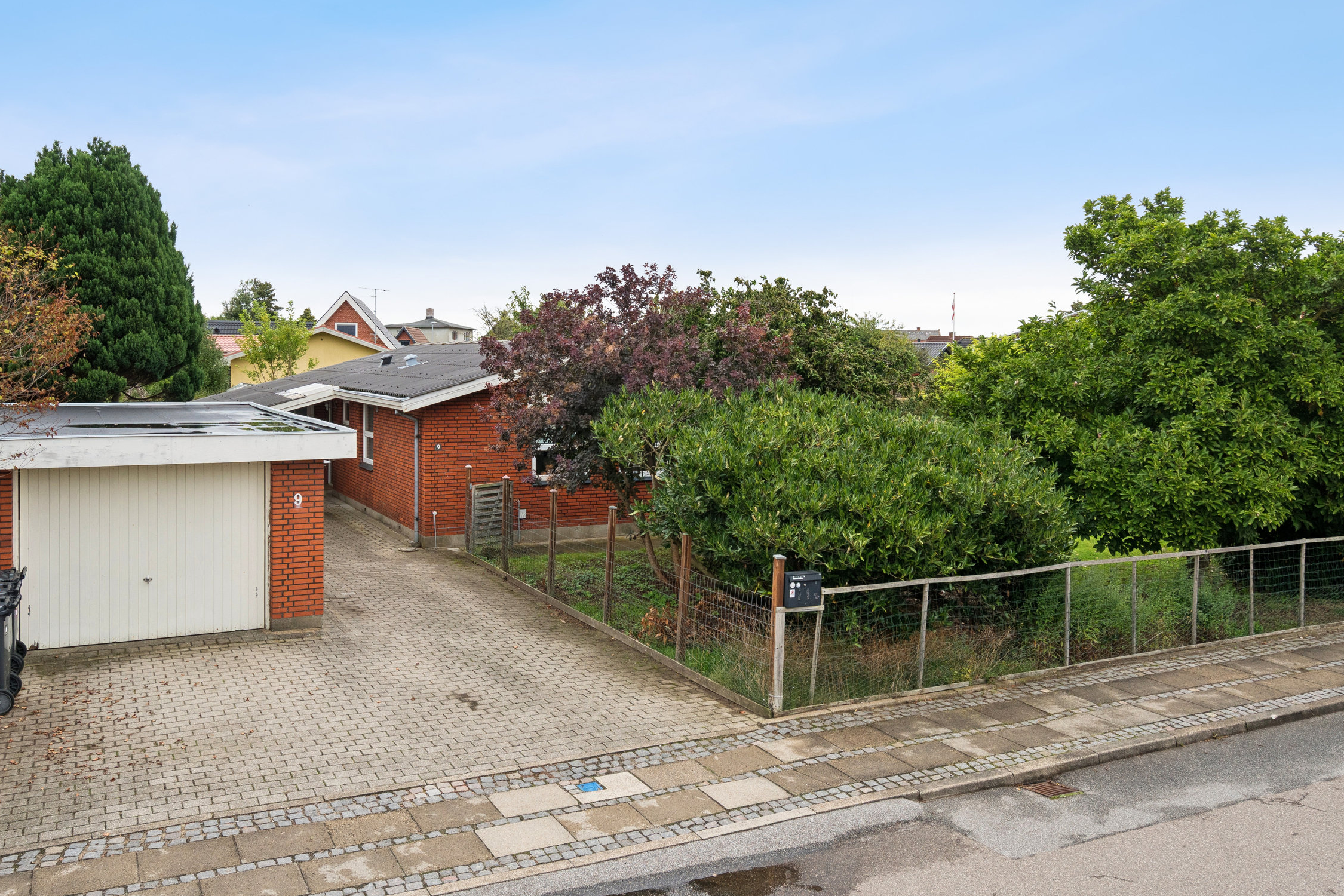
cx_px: 623
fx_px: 1045
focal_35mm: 28
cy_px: 422
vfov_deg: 46.4
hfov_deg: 65.4
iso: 800
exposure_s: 1/250
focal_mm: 21
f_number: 7.1
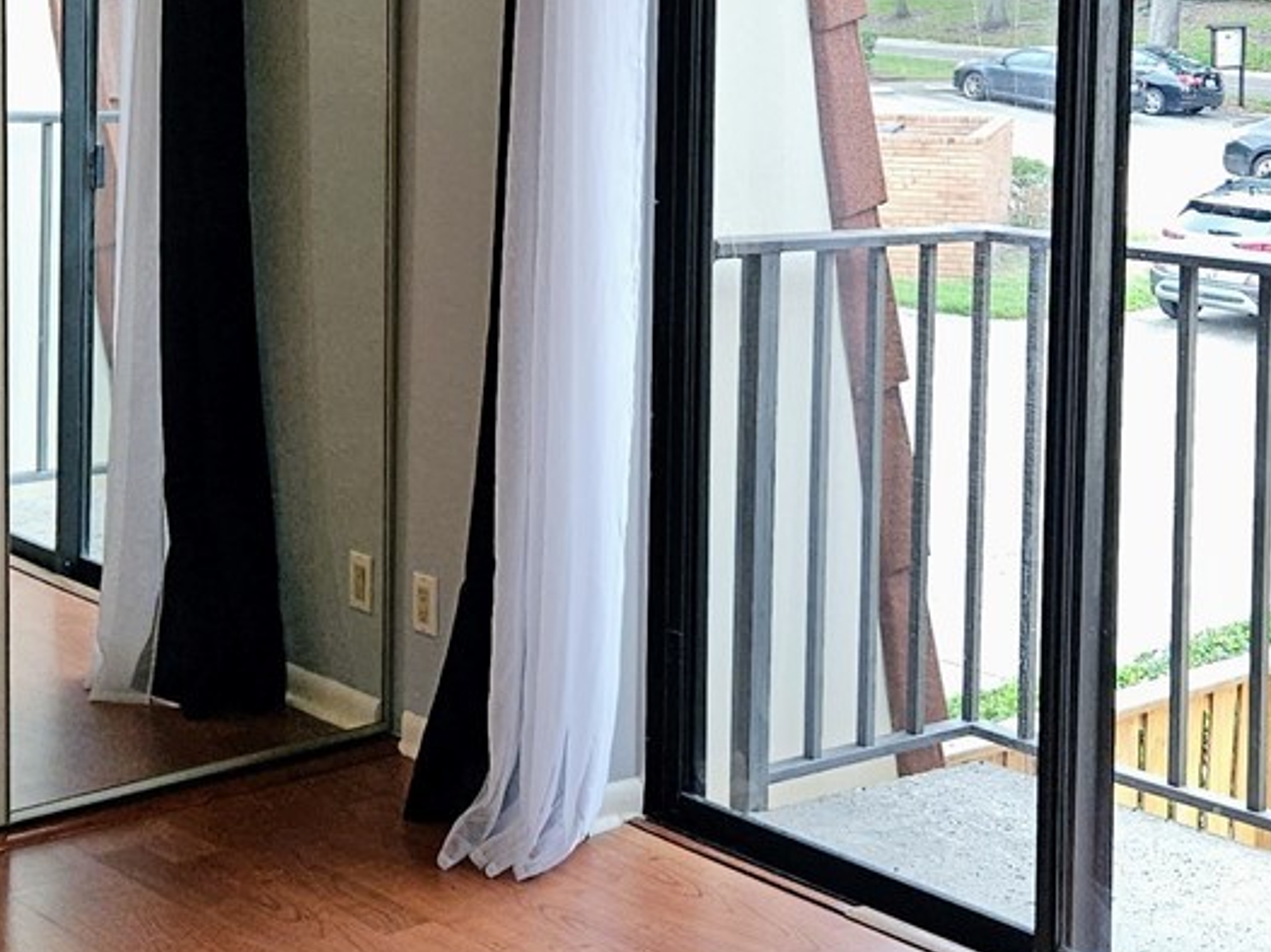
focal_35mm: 70
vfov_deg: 20.7
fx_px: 2569
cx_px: 488
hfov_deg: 27.7
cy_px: 150
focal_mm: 5.4
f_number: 1.8
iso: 100
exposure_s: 1/40
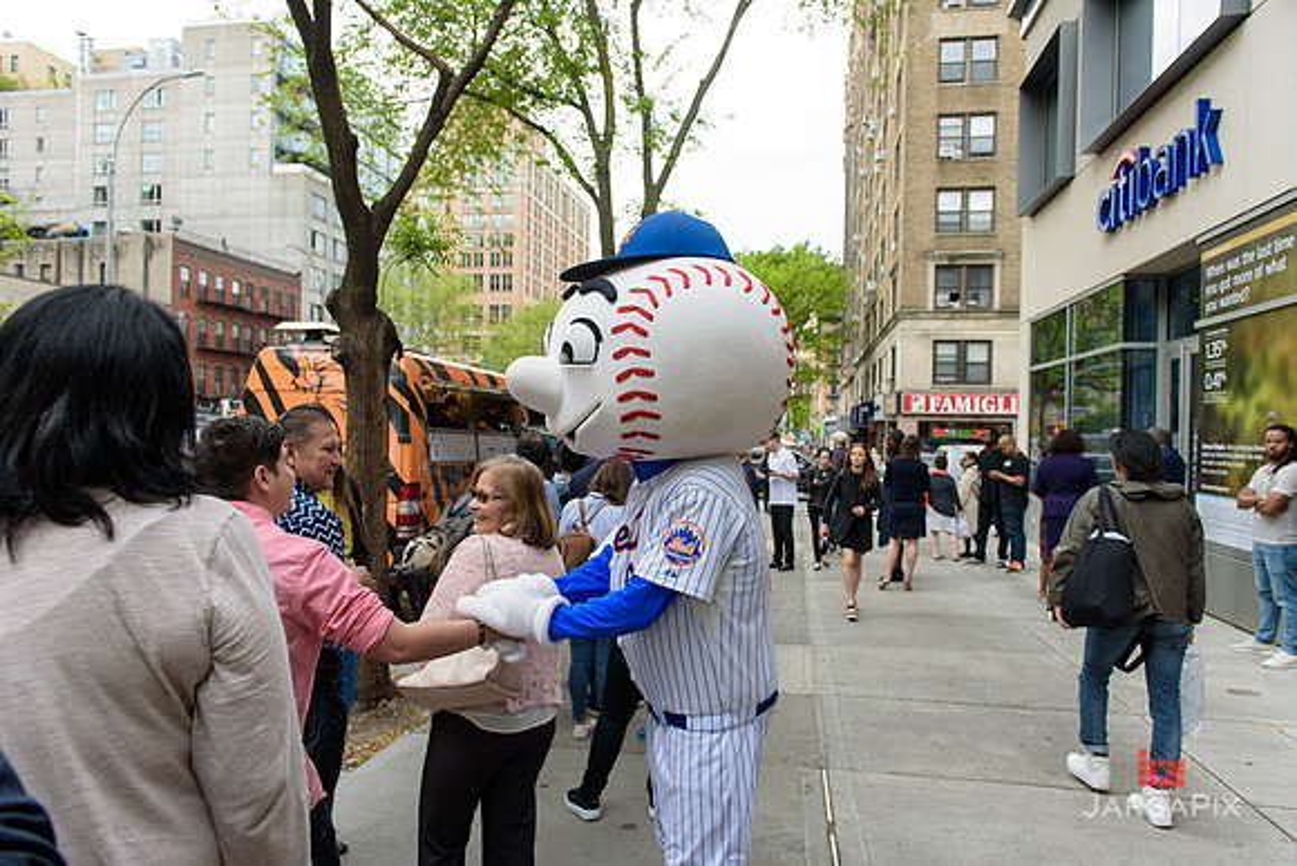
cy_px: 433
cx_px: 648
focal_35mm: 24
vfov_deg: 53.2
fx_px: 865
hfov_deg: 73.7
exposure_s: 1/250
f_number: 4
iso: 200
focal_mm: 24
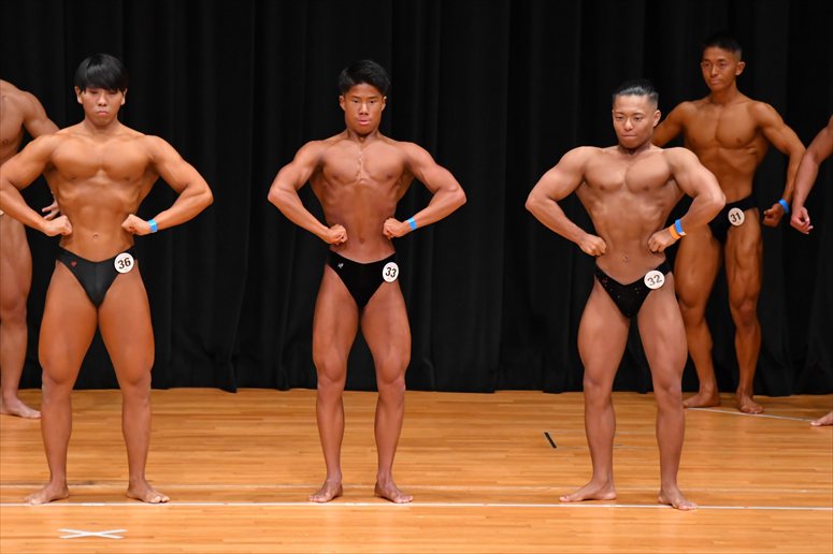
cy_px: 277
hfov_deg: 7.6
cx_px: 416
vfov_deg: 5.1
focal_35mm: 270
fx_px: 6245
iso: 4000
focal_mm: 180
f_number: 5.6
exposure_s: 1/400
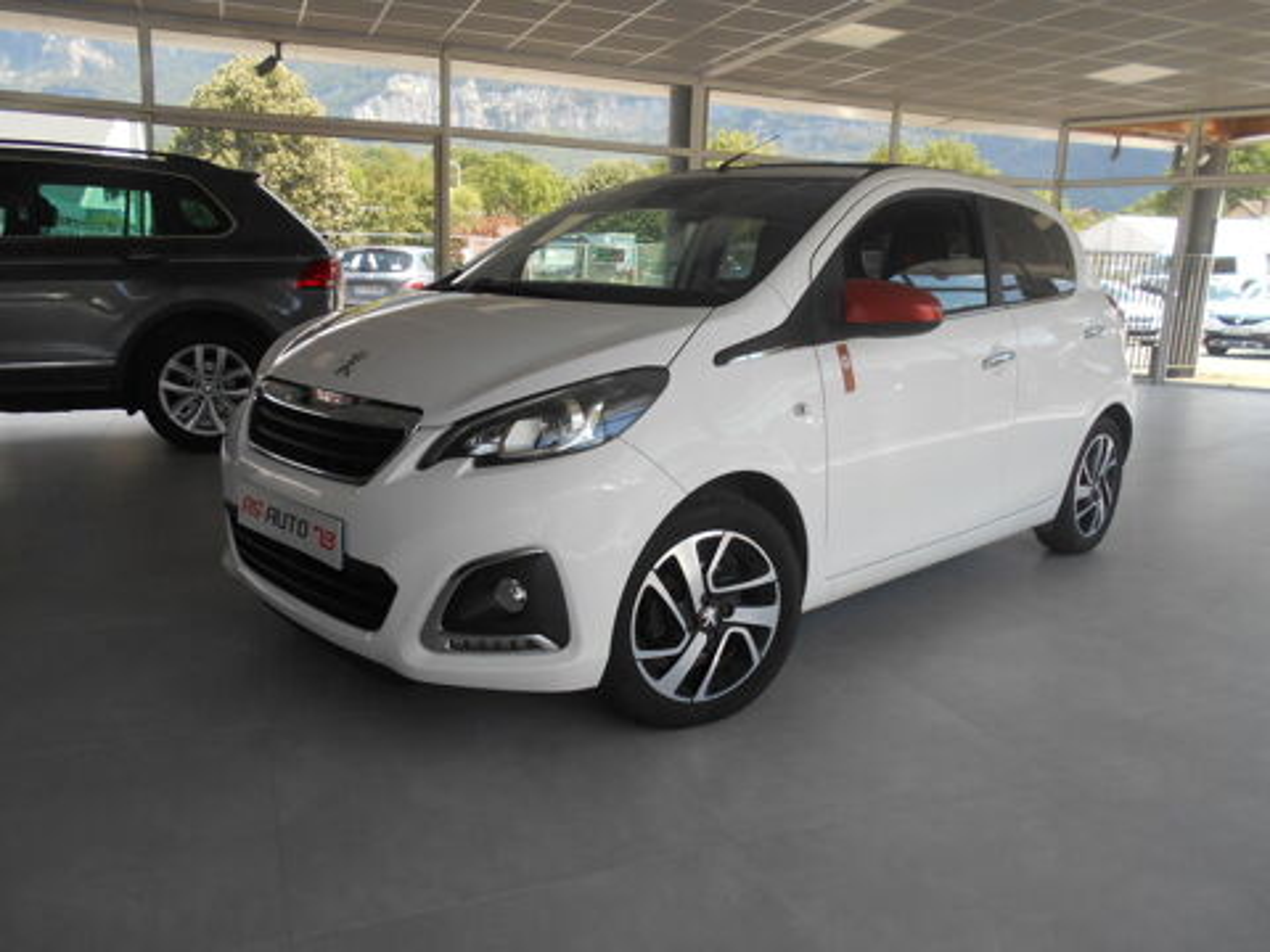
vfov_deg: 53.1
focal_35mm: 26
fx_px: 954
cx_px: 635
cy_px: 476
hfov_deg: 67.3
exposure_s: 1/200
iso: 80
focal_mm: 4.6
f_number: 3.2
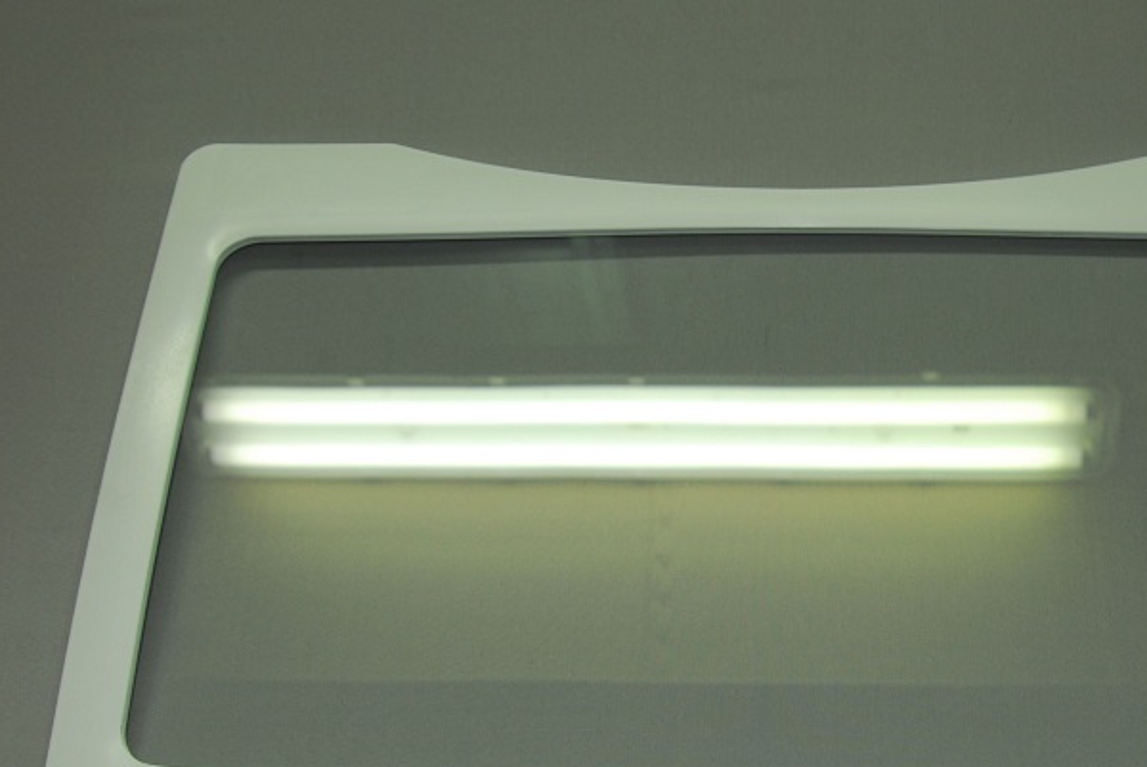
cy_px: 545
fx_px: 1722
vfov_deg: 24.9
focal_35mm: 54
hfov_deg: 36.3
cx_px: 812
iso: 250
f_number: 4
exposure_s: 1/80
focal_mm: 24
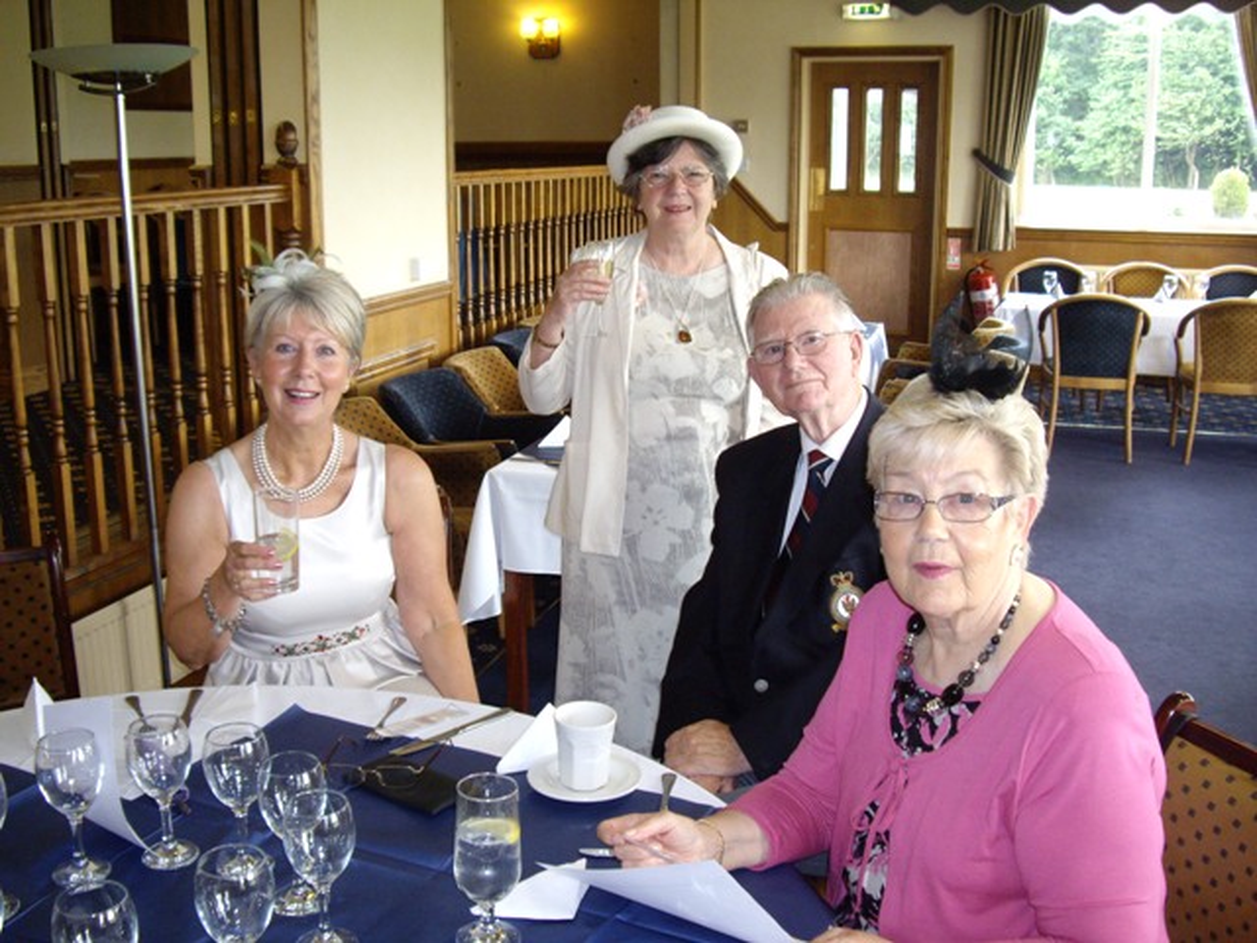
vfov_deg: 37.7
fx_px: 1380
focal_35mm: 38
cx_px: 628
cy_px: 472
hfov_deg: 49.0
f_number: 2.8
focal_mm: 7.9
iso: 400
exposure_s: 1/40
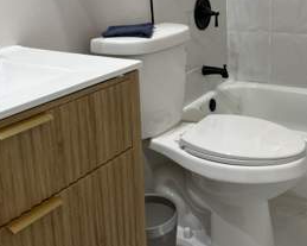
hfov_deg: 38.8
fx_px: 427
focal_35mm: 47
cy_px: 68
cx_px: 220
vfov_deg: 31.6
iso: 80
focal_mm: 5.7
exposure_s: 1/60
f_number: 1.5
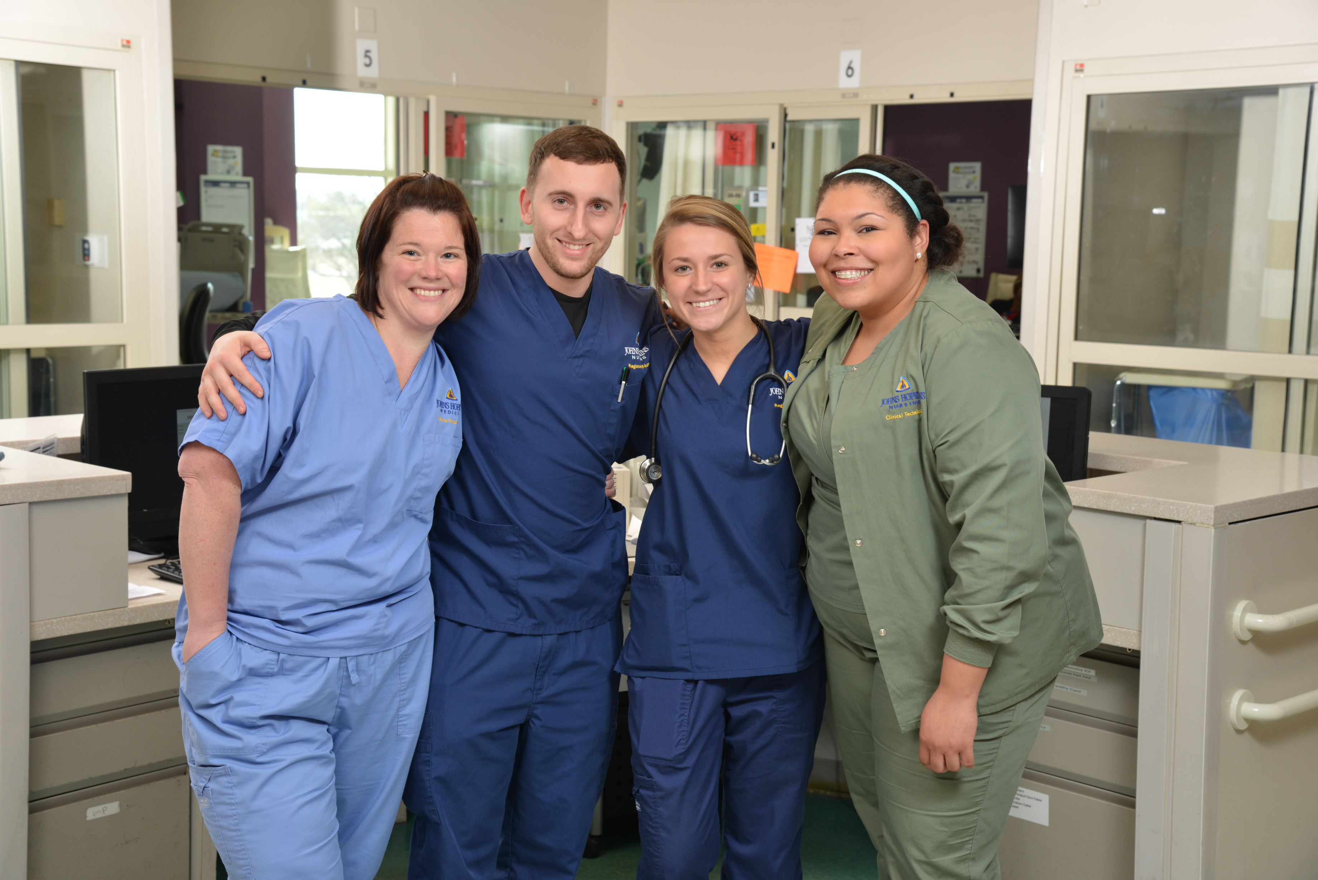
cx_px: 659
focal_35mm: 52
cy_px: 440
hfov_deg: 38.2
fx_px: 1904
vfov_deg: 26.0
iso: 400
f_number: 6.3
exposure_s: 1/60
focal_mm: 52
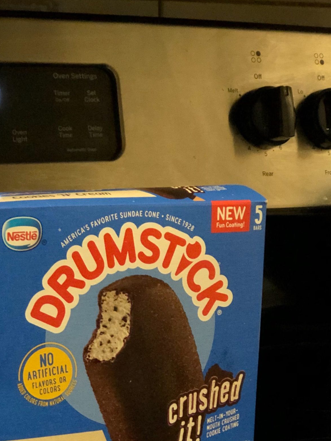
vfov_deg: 20.8
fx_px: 1198
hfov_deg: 15.7
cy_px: 275
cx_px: 117
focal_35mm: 94
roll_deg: -1.3
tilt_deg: -10.8
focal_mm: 6.6
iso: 1250
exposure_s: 1/30
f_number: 2.8
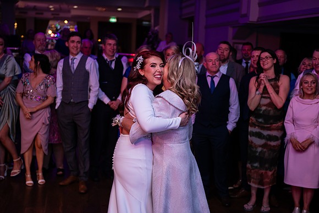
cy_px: 106
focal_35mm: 58
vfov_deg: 23.4
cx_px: 160
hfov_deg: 34.5
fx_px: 514
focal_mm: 58
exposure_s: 1/160
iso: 500
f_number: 3.5
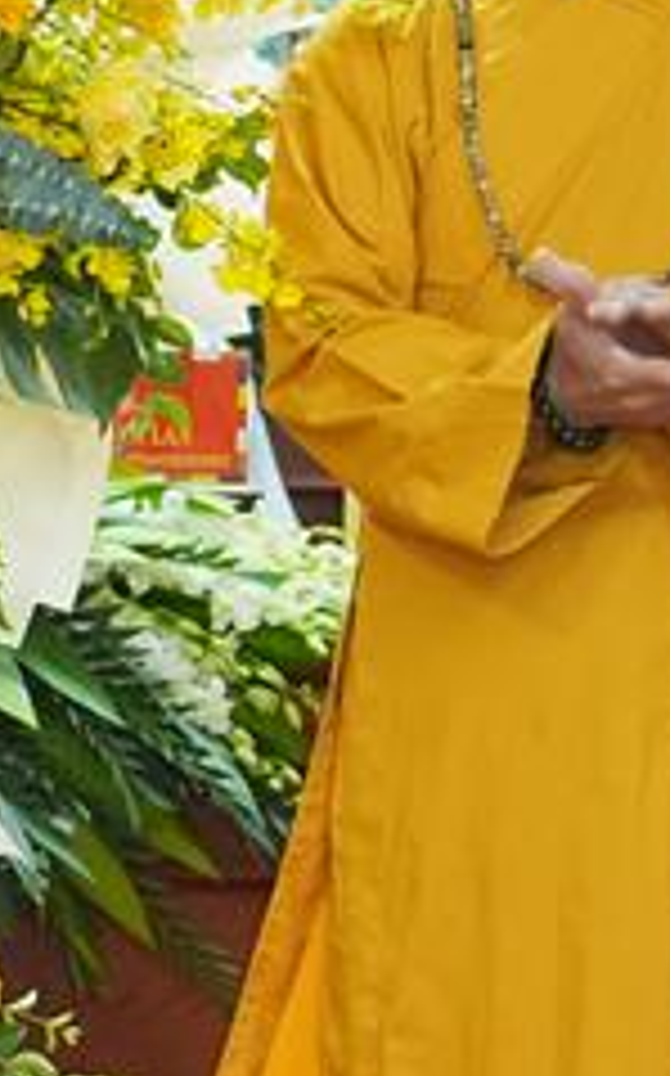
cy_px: 302
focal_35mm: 266
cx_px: -1025
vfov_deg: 7.9
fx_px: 7785
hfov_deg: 4.8
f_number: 3.2
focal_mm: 52
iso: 4000
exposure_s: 1/125
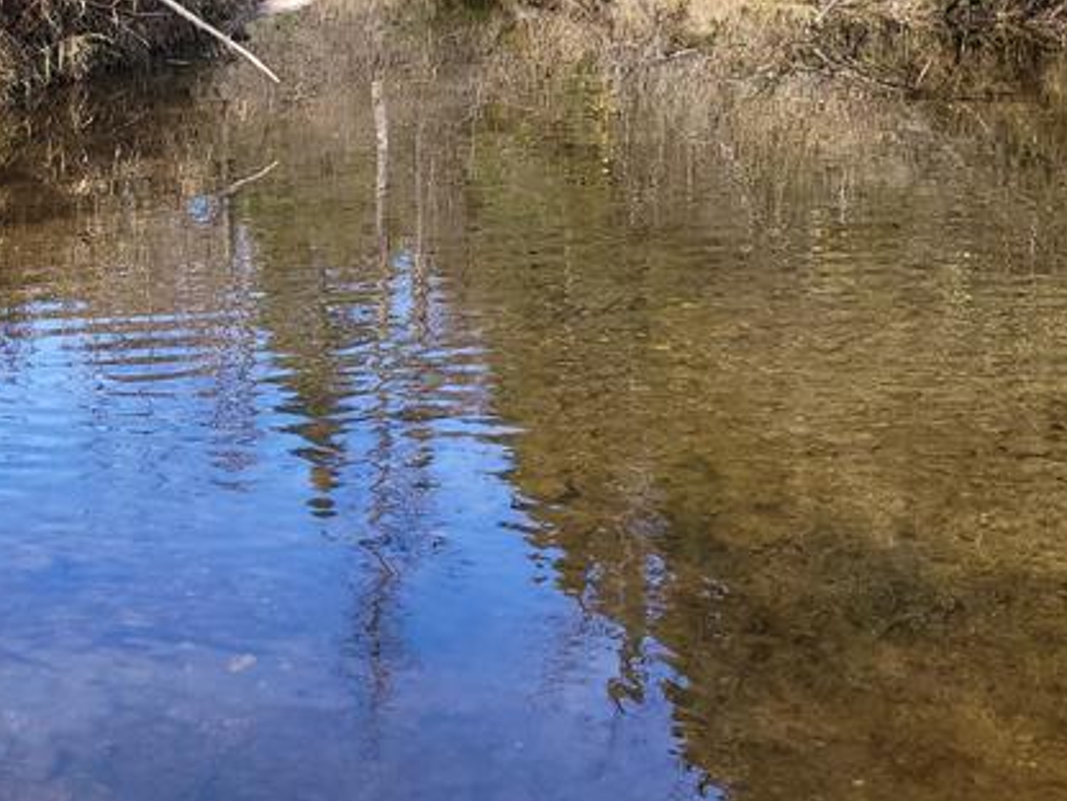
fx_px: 1973
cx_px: 421
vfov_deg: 22.5
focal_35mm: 64
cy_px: 103
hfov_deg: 30.2
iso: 40
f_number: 1.8
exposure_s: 1/738
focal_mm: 5.4
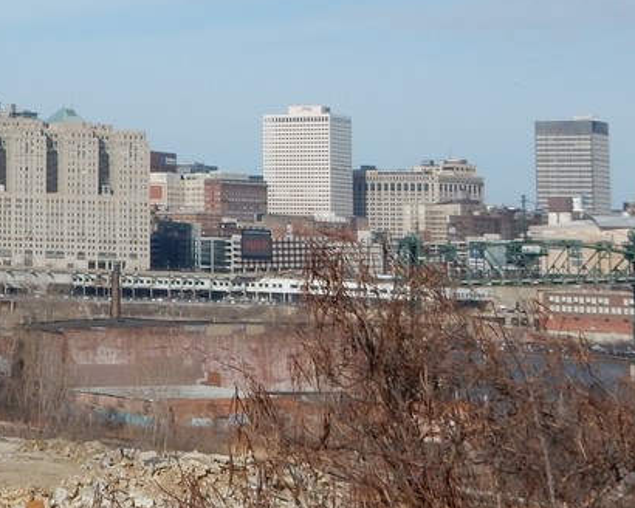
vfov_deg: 12.7
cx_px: -242
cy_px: -132
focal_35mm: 118
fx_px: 2218
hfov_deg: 15.4
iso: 125
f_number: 4.2
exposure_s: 1/1600
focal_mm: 7.6
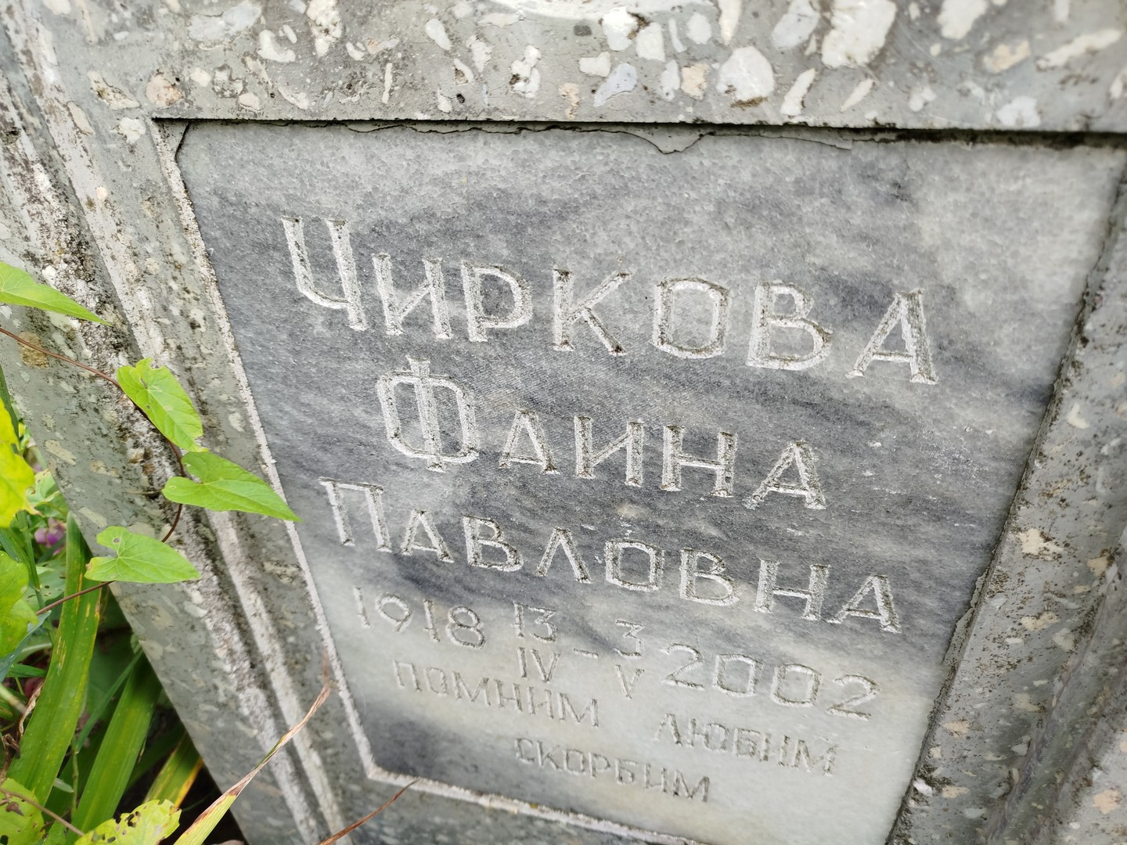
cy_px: 422
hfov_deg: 71.6
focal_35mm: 24
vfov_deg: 56.8
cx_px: 564
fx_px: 781
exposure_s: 1/100
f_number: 1.7
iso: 80
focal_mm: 5.31
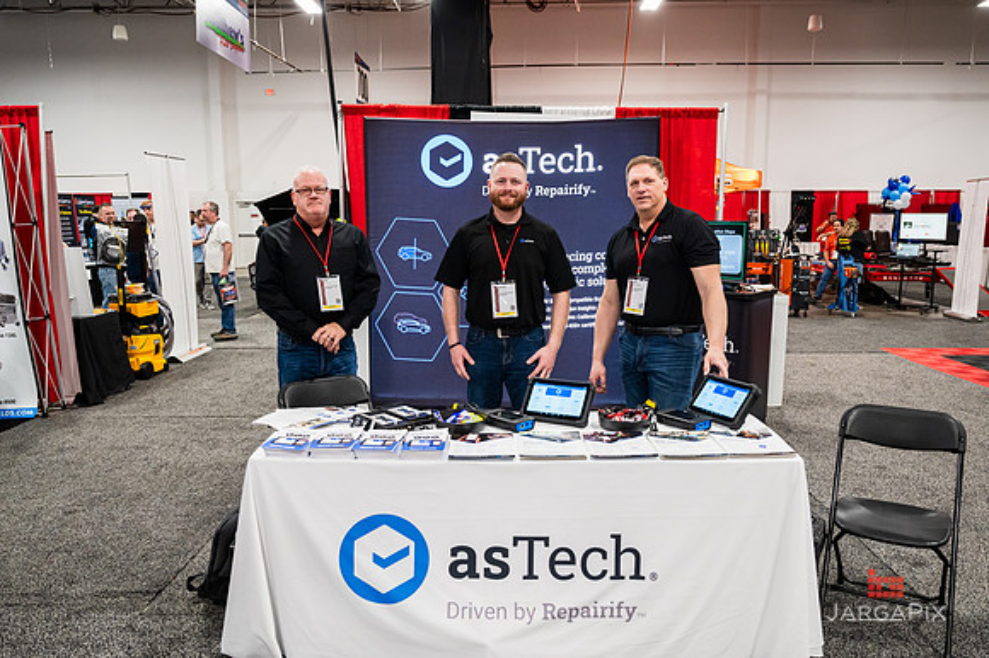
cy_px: 327
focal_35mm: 28
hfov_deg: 66.4
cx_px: 496
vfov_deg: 47.1
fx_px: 756
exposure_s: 1/200
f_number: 4
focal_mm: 27
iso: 3200
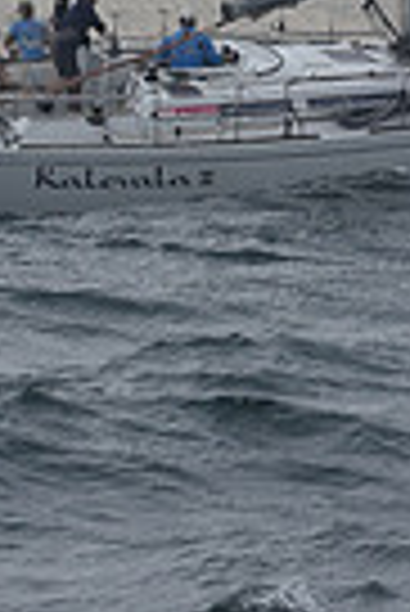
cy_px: -648
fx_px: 5078
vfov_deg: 6.7
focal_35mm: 298
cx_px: 430
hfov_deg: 4.6
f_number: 13
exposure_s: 1/800
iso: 250
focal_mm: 70
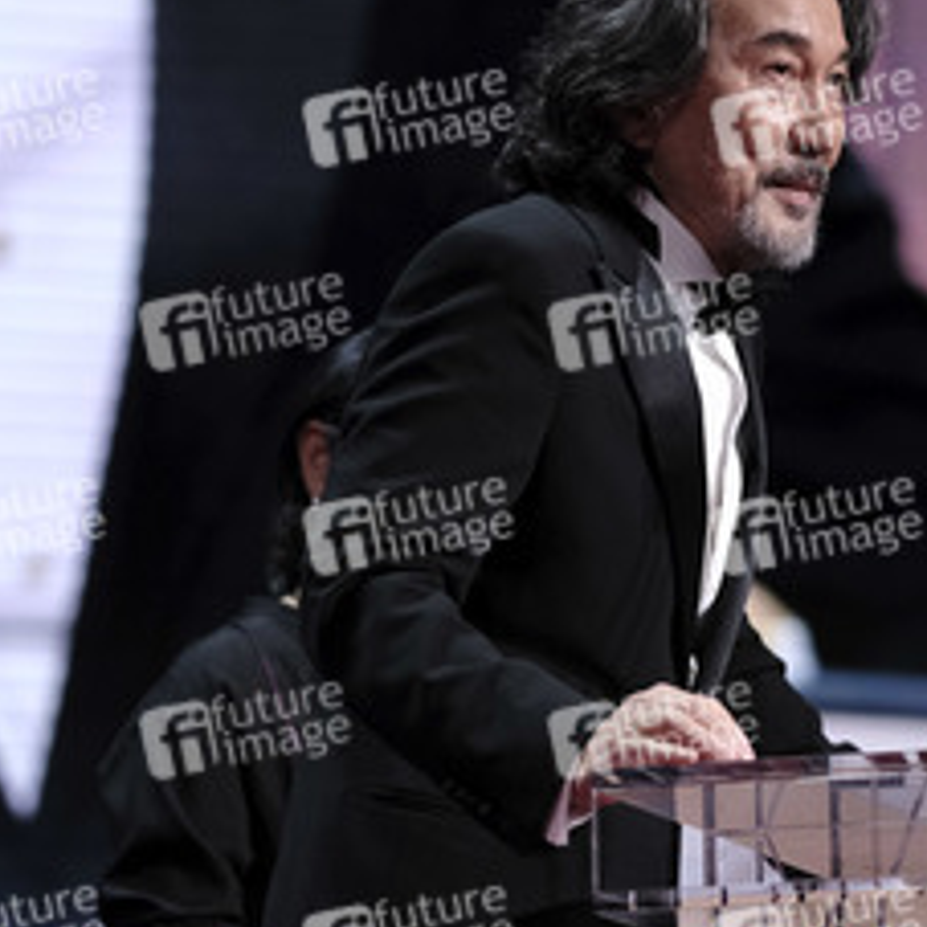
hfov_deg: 7.7
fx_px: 6908
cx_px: 709
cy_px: 425
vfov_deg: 7.7
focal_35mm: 228
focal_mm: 90
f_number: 2
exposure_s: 1/400
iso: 1600
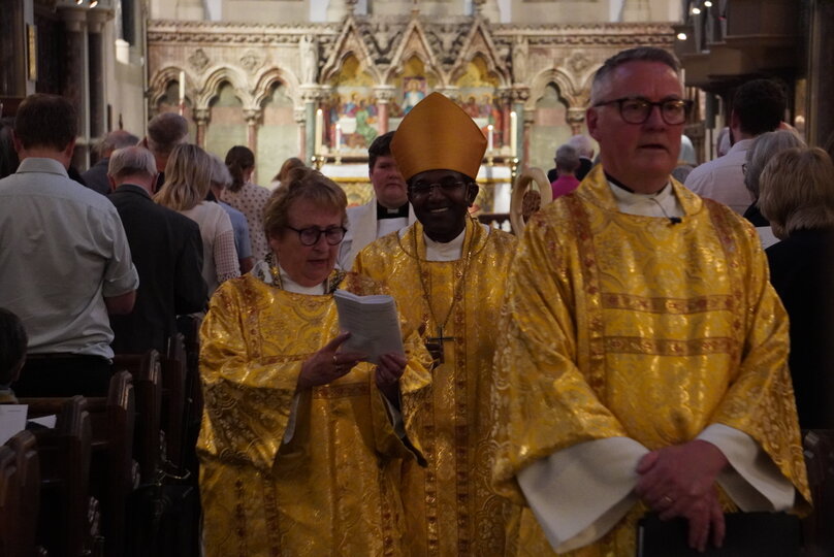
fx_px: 2399
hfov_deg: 19.7
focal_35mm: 104
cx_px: 417
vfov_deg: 13.3
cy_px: 278
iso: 6400
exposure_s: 1/60
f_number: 5.6
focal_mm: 69
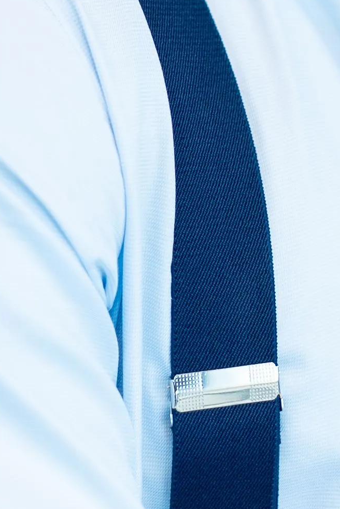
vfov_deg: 12.9
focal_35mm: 151
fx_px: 2137
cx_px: 371
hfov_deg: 9.0
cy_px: -243
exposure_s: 1/320
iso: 100
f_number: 1.4
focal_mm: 35
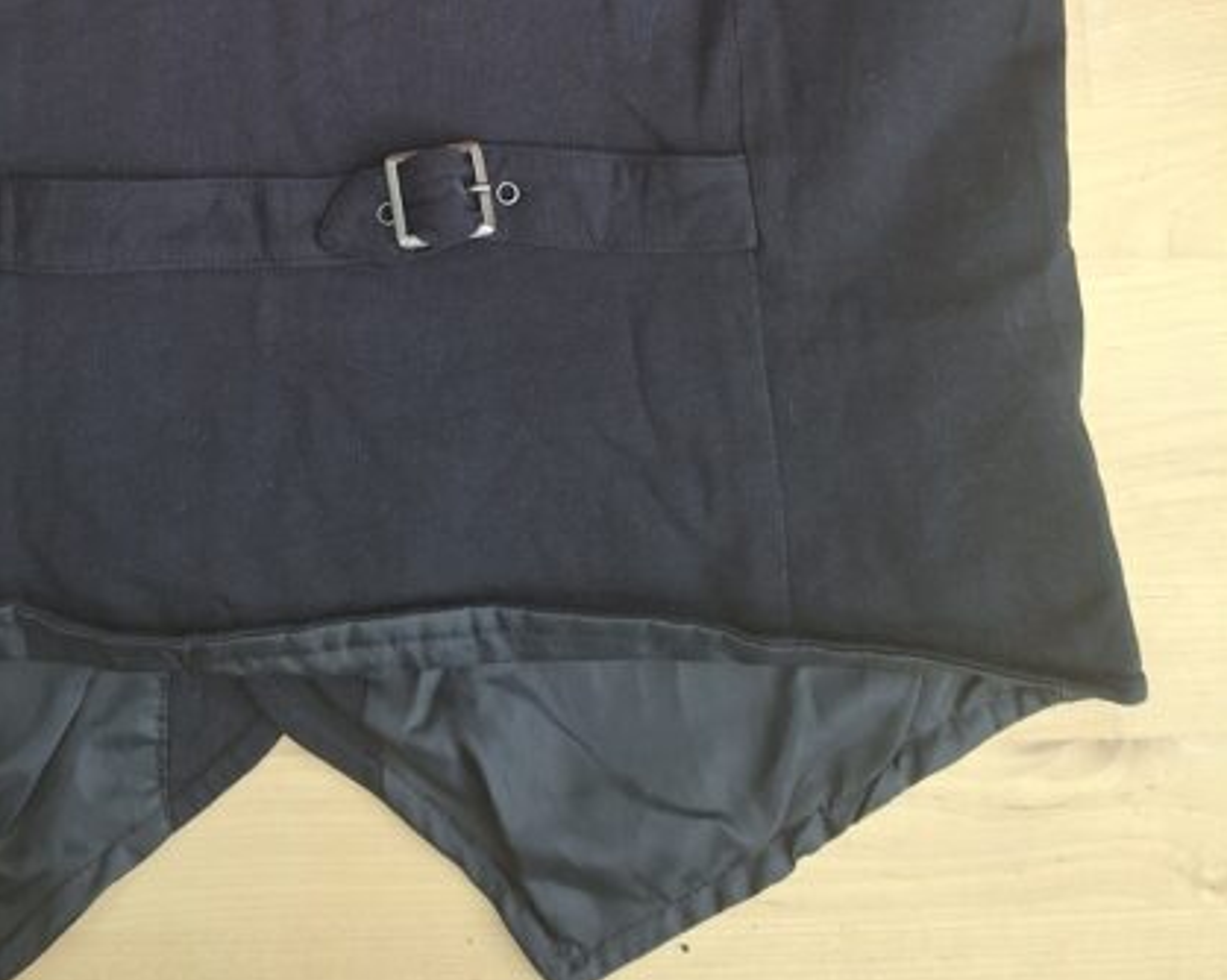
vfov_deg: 30.5
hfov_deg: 42.0
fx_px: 1561
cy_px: -147
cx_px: 358
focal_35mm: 43
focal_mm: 5.54
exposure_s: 1/120
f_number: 1.8
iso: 200
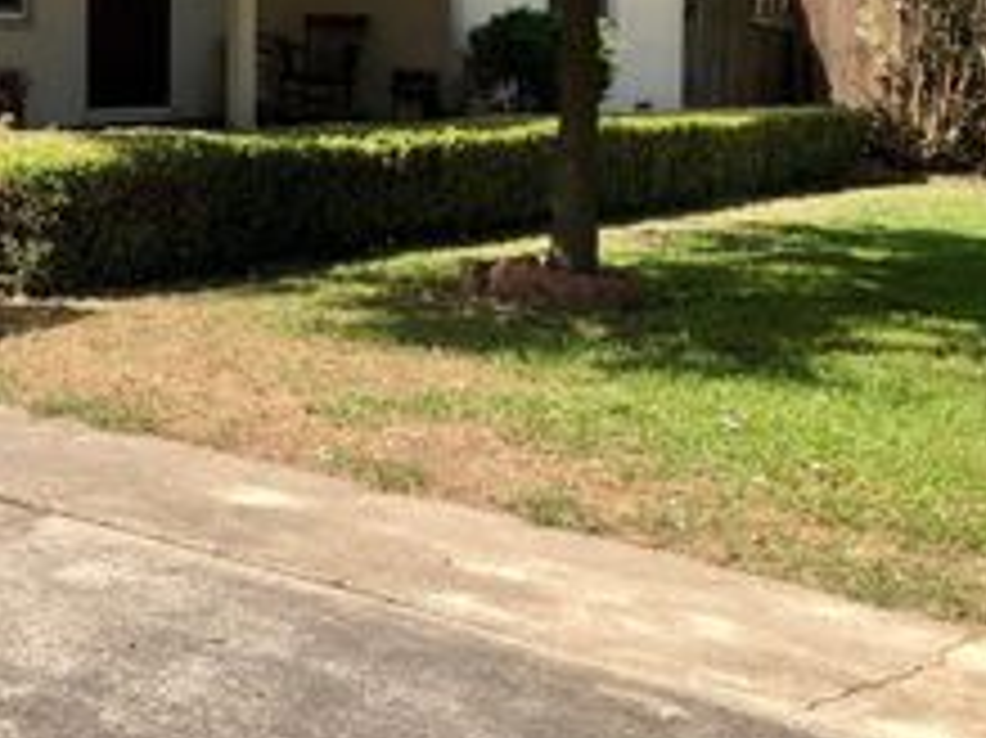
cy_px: 29
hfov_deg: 27.6
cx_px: -108
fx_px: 1822
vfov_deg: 22.2
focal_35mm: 64
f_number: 1.8
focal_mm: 3.99
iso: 20
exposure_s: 1/1056
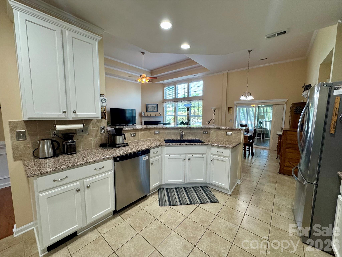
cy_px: 128
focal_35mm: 14
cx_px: 171
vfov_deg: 85.7
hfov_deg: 102.1
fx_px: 138
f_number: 2.2
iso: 250
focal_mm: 2.22
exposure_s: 1/120
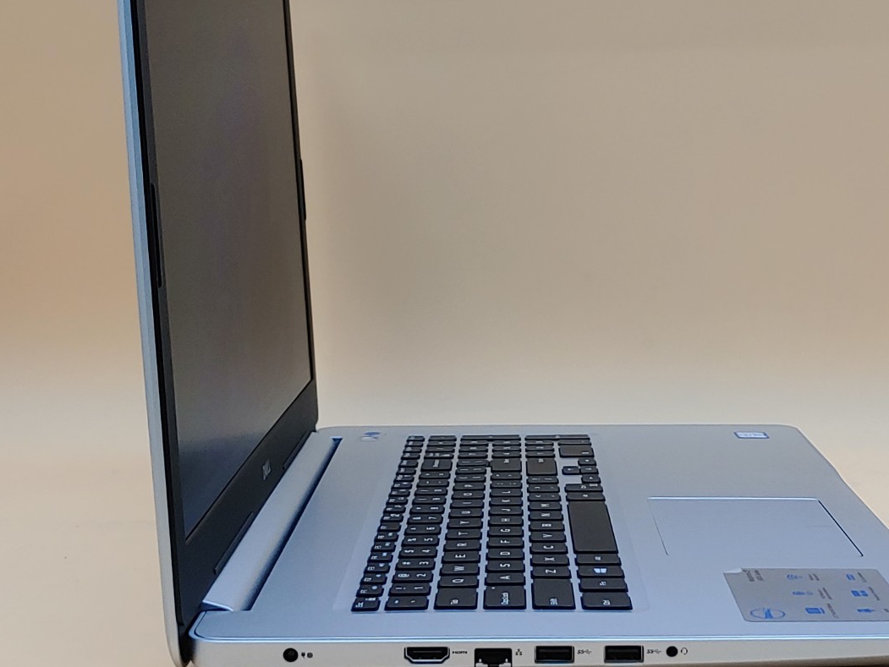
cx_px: 538
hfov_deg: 30.6
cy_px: 271
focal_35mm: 63
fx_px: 1619
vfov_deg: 23.3
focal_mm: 4.36
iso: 50
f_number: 1.8
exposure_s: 1/119
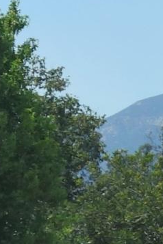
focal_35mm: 395
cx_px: 875
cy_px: -2
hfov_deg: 3.2
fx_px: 2682
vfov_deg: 5.2
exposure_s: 1/320
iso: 125
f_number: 5.6
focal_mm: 17.6
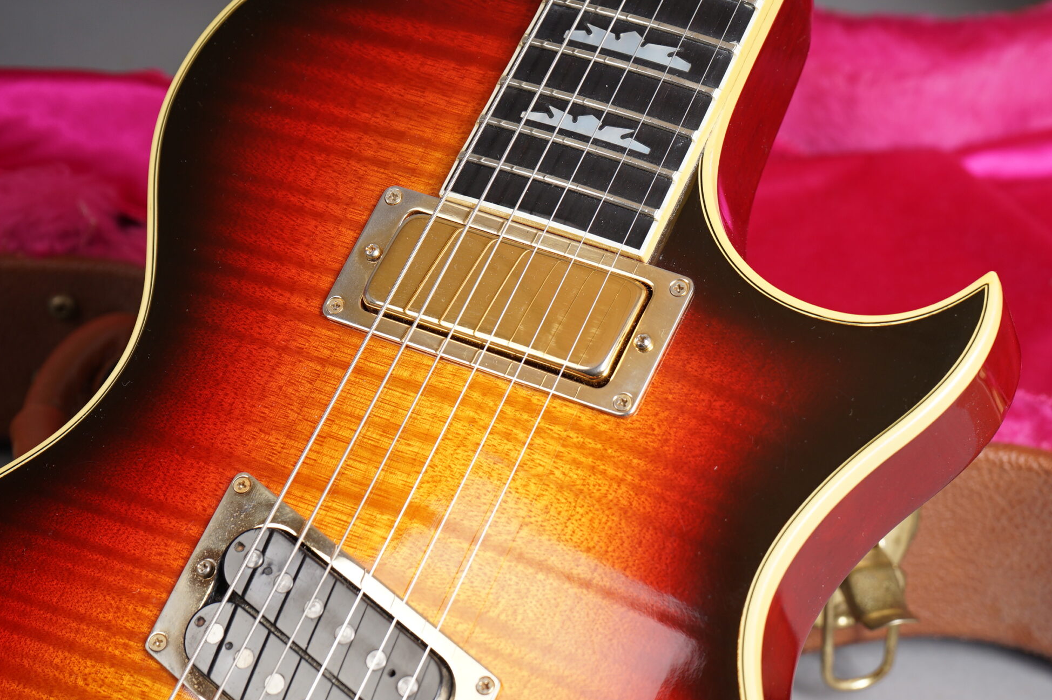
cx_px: 670
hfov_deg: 22.1
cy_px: 406
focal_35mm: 92
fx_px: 2686
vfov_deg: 14.8
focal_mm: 70
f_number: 8
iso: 160
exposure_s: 1/125
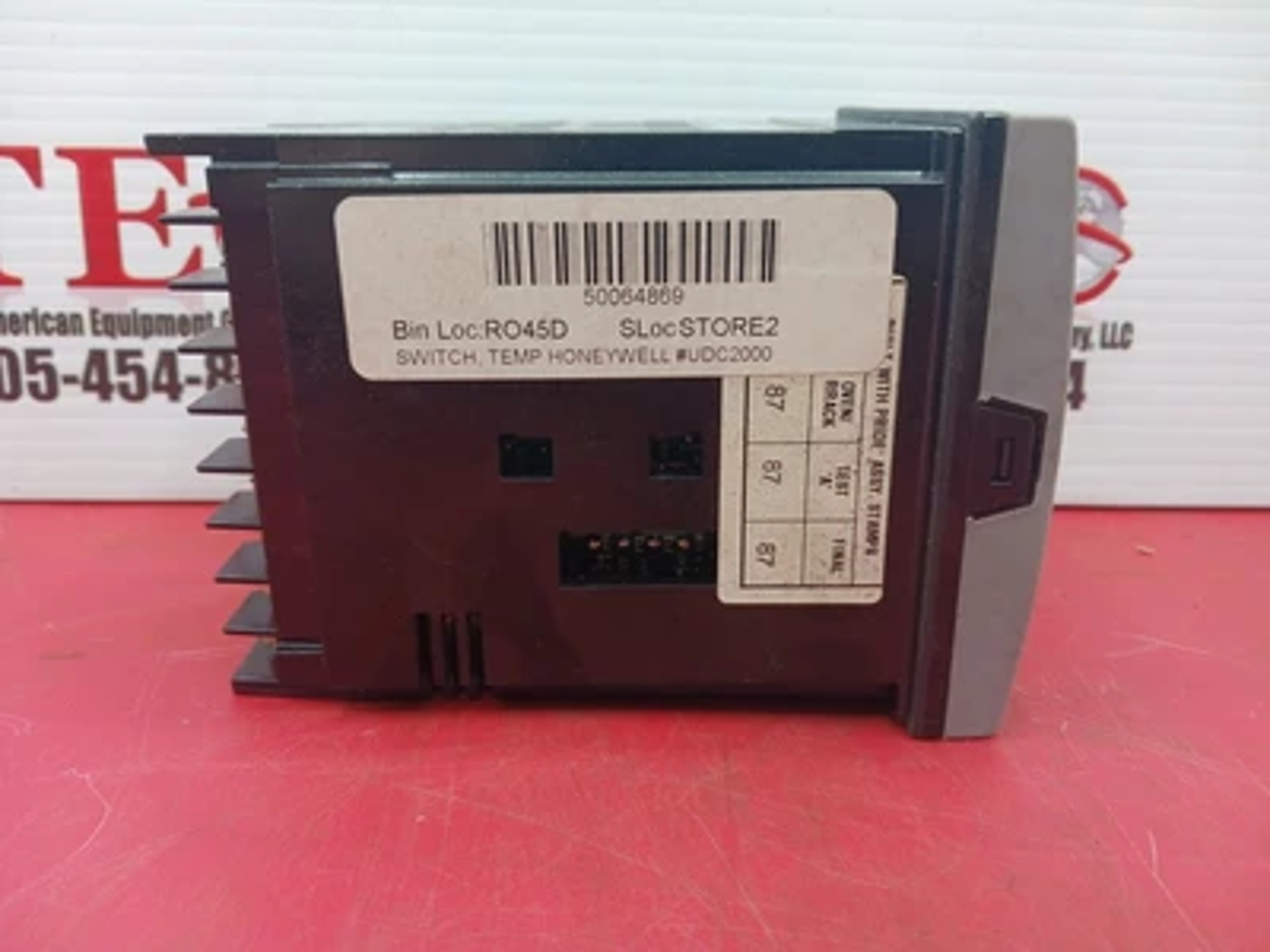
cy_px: 476
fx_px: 991
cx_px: 635
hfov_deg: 65.3
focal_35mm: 27
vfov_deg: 51.4
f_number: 1.8
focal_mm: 4
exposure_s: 1/60
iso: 40
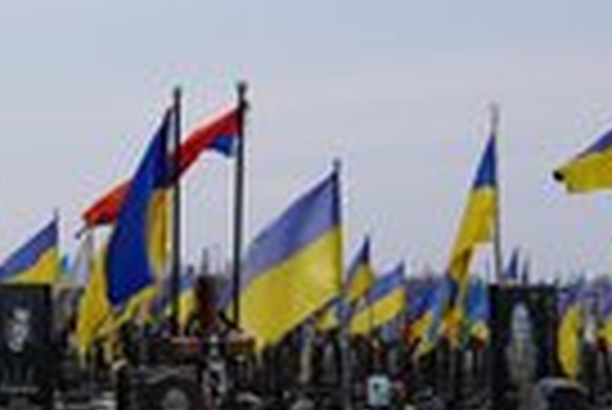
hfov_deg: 14.6
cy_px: 160
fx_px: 2246
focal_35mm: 132
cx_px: -252
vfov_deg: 10.4
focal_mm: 45
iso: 80
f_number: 5
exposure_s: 1/500
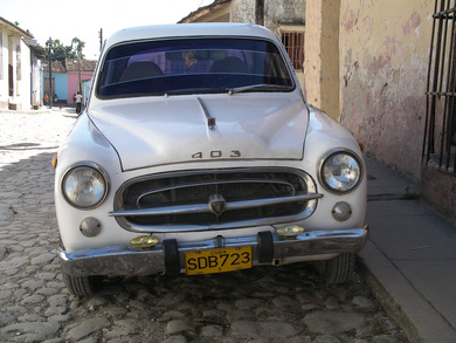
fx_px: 685
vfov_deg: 28.1
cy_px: 172
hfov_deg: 36.8
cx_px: 228
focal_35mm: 52
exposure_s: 1/200
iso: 80
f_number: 5
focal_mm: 10.9
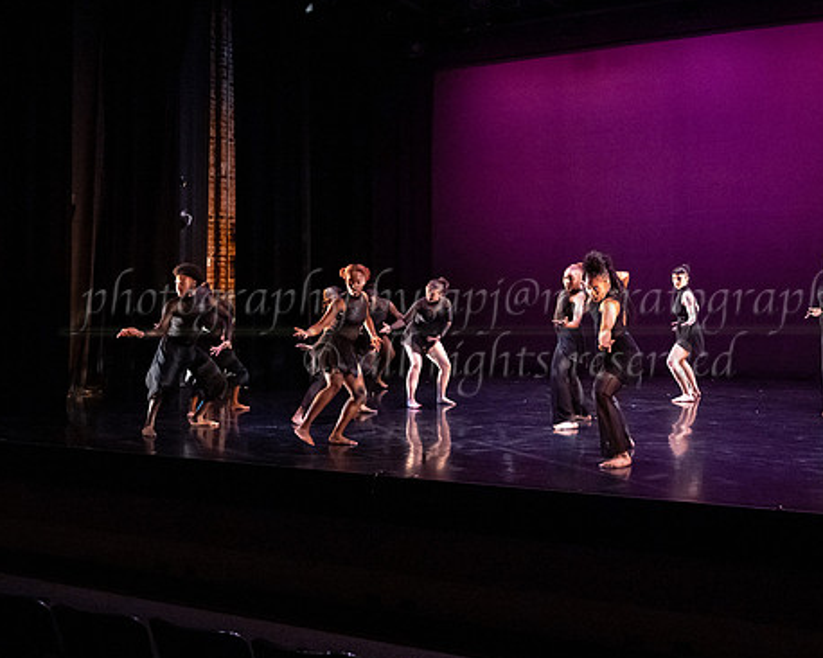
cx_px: 379
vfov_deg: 36.3
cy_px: 248
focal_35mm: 41
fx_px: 998
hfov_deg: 44.8
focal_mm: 28
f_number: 3.2
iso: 6400
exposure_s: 1/250
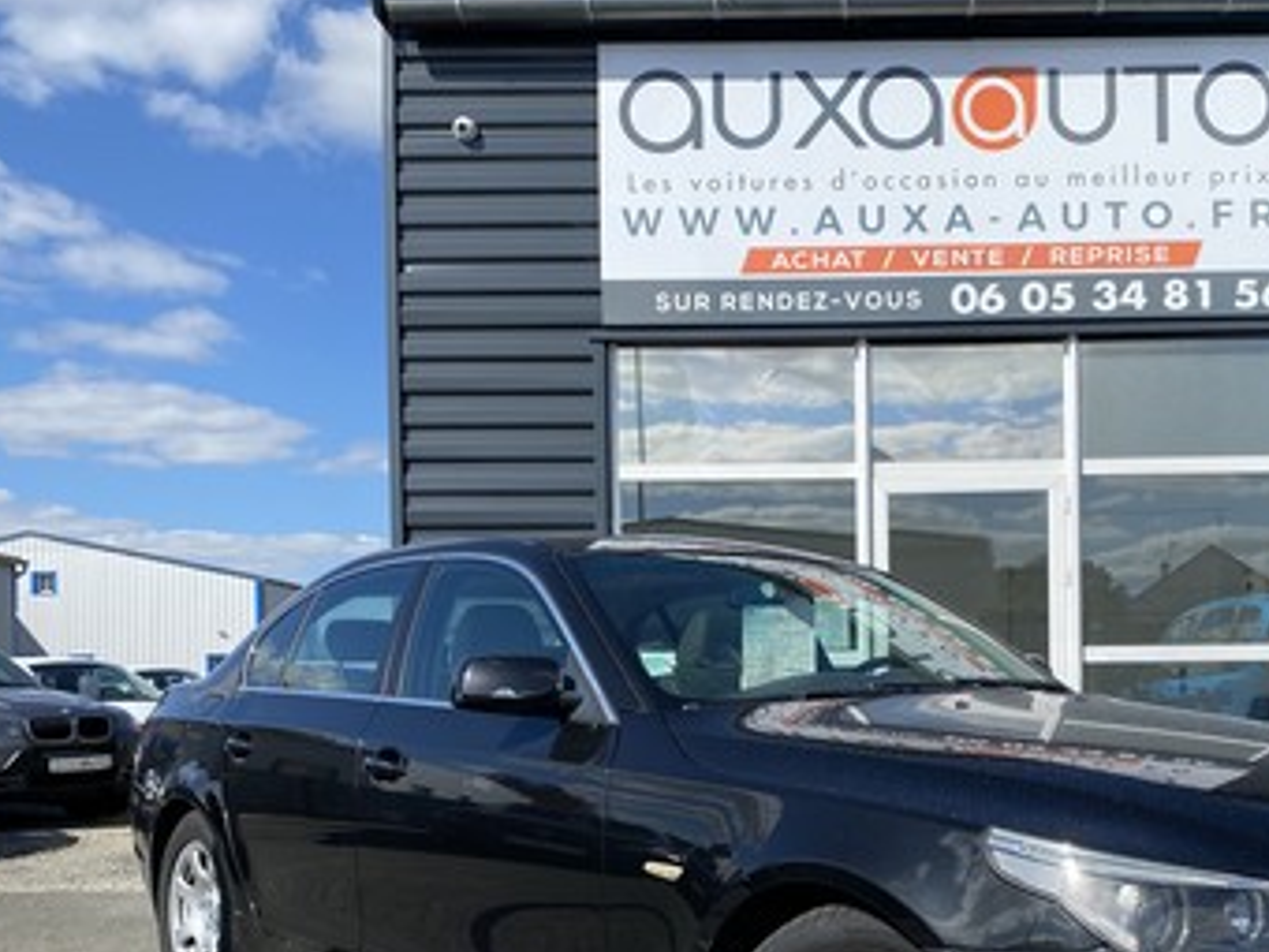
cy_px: 696
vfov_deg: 36.1
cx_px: 840
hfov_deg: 47.1
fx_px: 1430
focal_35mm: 39
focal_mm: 4.25
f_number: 1.8
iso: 32
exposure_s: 1/3040
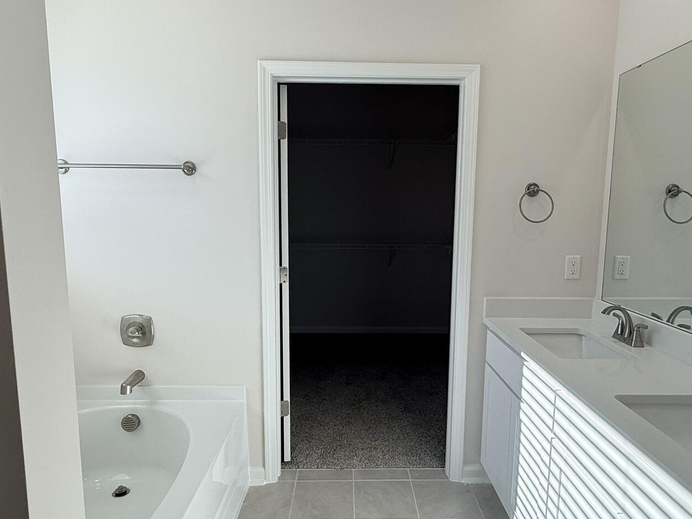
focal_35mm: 23
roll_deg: -1.8
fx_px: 460
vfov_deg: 58.9
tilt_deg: -7.2
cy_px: 266
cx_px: 358
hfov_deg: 73.9
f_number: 2.2
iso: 64
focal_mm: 2.22
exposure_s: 1/323
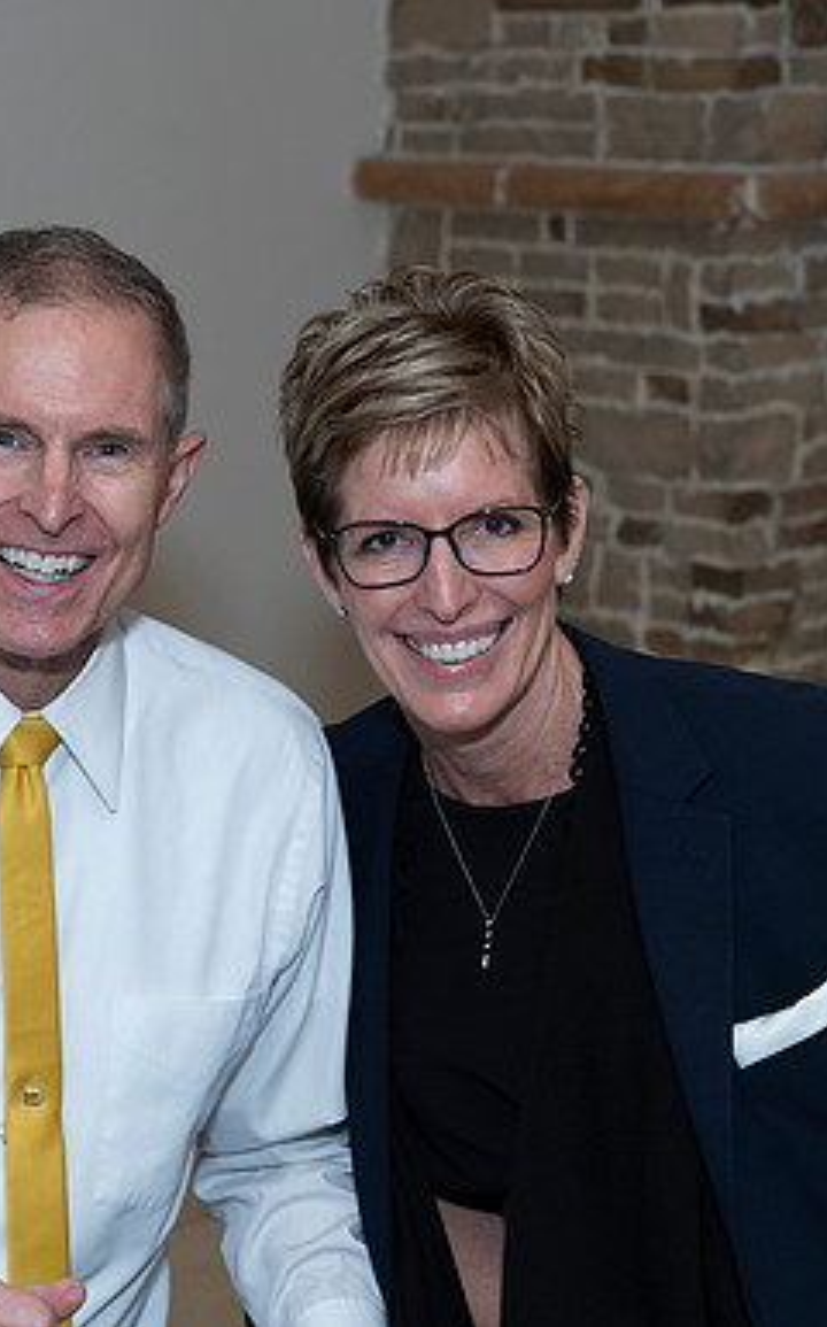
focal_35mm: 83
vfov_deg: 24.9
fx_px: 2999
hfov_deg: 15.6
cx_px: 152
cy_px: 664
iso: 320
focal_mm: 54
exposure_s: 1/160
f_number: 5
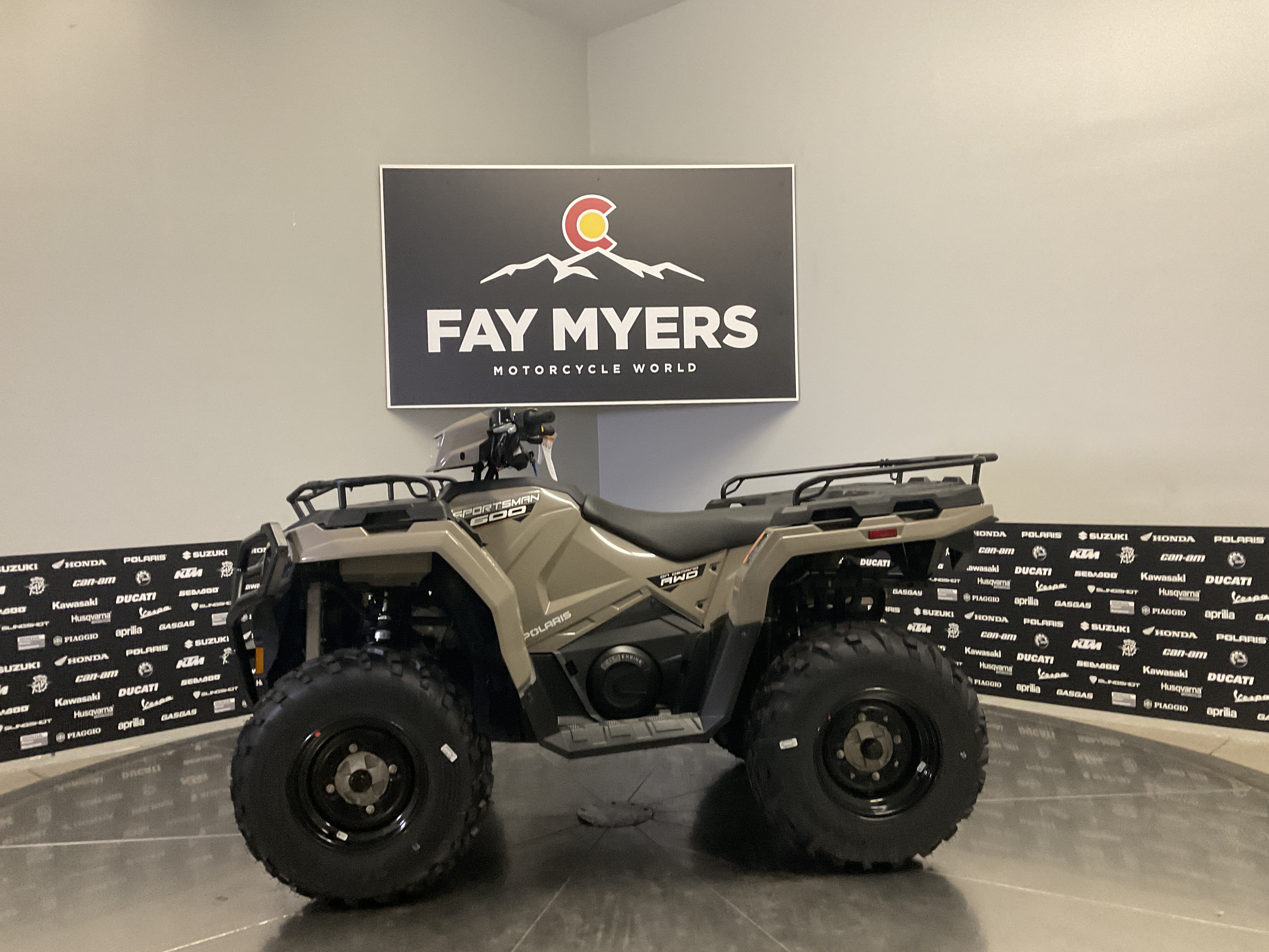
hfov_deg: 61.7
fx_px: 1063
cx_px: 634
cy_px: 476
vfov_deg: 48.2
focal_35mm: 29
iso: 200
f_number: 1.8
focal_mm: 3
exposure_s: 1/60
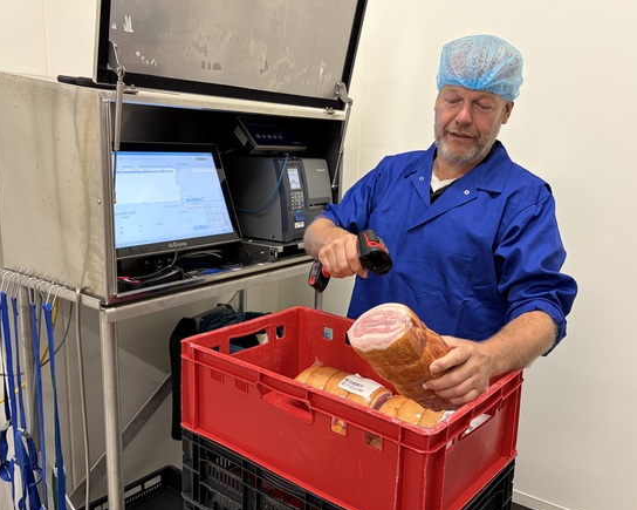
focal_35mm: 28
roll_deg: -1.0
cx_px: 309
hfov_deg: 62.2
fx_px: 528
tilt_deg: -9.8
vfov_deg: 51.5
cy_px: 254
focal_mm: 5.96
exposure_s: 1/50
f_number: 1.6
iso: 250
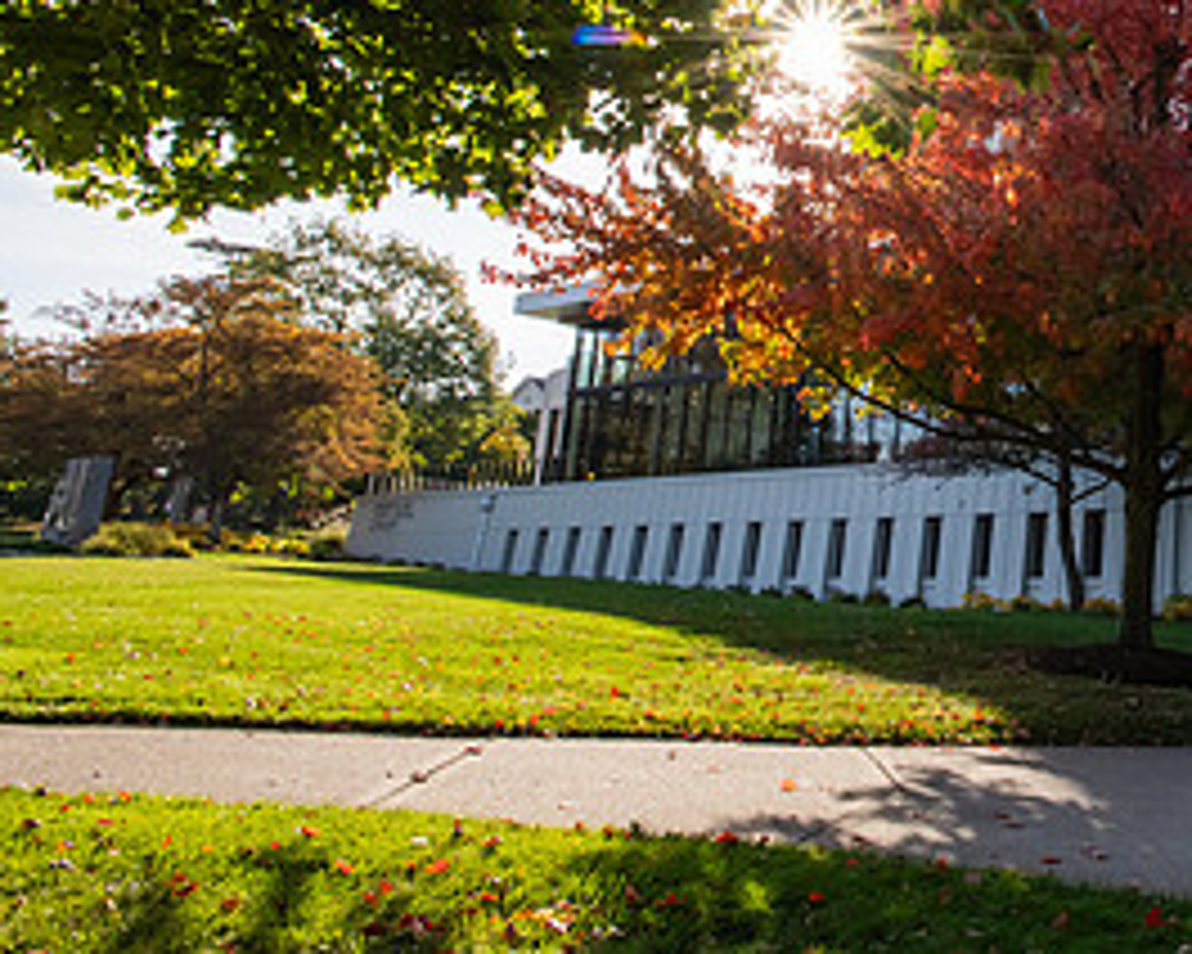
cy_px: 151
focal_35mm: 39
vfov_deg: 36.5
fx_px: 1376
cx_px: 1250
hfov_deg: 39.8
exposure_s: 1/200
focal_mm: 19
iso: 800
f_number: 20
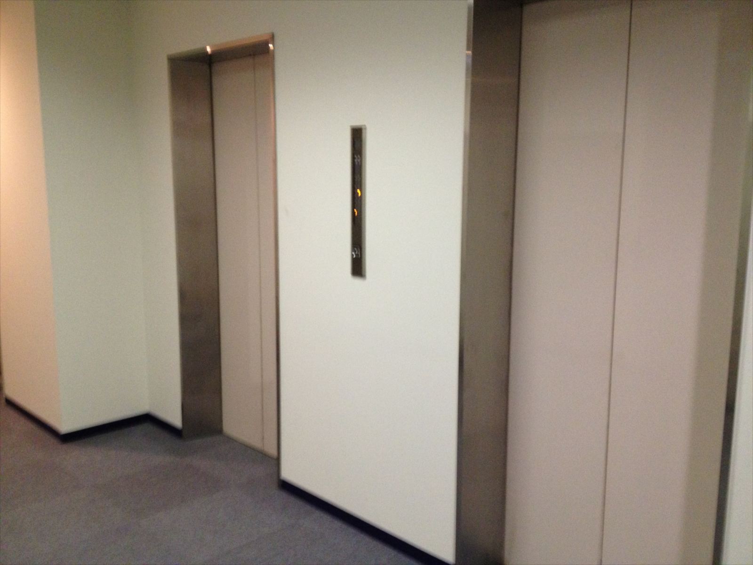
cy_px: 282
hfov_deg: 52.6
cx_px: 376
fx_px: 761
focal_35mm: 35
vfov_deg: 40.7
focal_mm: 4.28
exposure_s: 1/20
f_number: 2.4
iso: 250
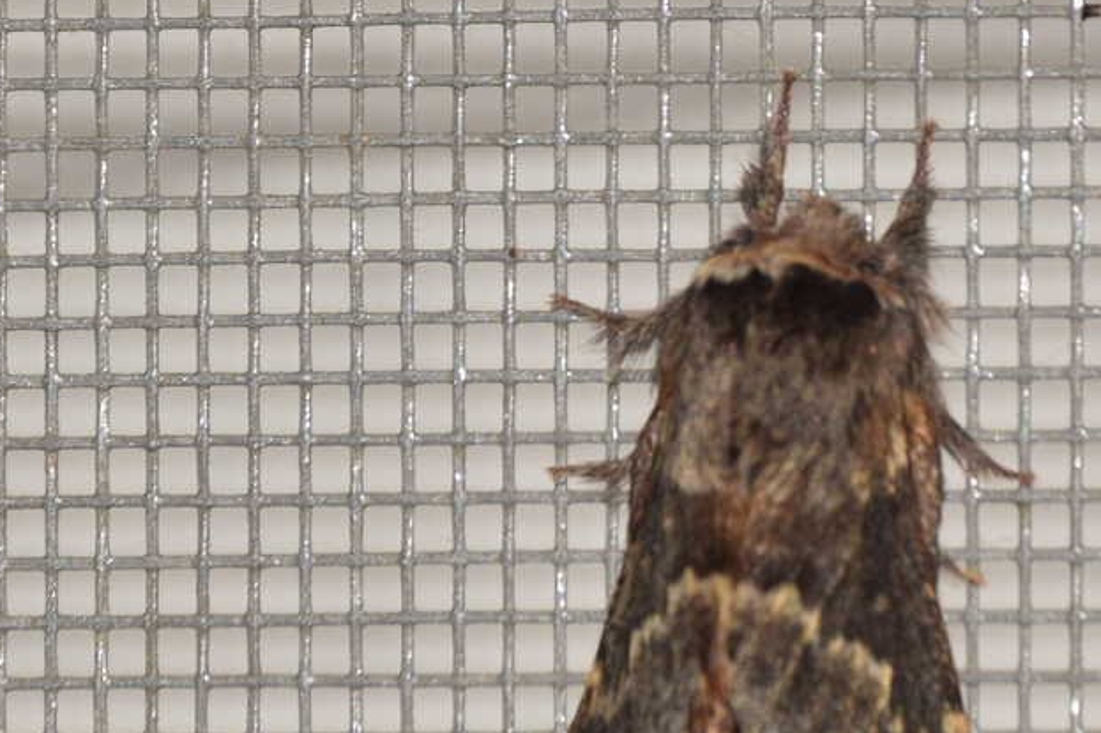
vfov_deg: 4.2
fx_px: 9906
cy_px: 540
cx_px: 794
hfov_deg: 6.4
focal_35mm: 324
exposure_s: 1/160
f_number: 13
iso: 100
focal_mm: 140
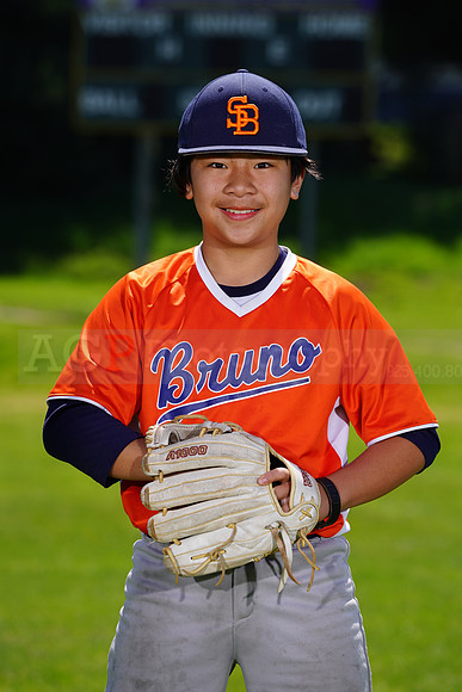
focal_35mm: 253
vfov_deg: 8.1
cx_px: 231
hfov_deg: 5.4
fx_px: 4867
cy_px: 346
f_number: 8
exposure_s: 1/250
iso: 100
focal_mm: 253
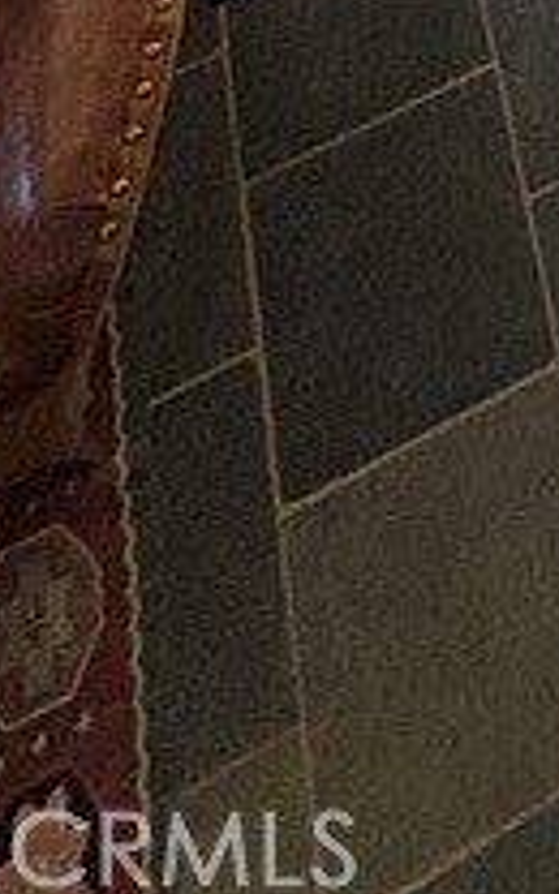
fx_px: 1779
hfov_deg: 16.0
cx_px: 903
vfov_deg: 14.9
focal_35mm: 73
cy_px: -1289
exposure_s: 1/120
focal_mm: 2.22
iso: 400
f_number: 2.2
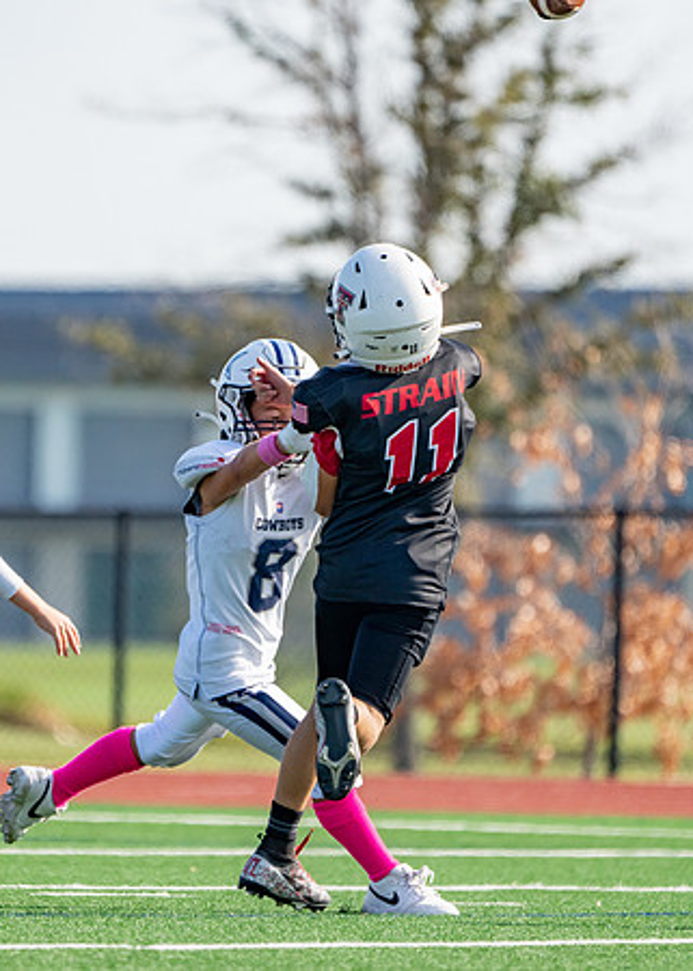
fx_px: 16183
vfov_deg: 3.4
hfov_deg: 2.5
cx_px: 246
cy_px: 486
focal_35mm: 587
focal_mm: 400
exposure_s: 1/2000
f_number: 5.6
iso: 320
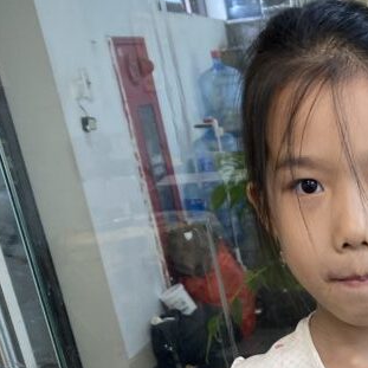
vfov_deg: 20.9
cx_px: 440
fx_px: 890
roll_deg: +6.5
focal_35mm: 74
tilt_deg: -24.2
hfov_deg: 21.7
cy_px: 497
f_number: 1.8
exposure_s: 1/100
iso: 100
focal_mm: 4.25
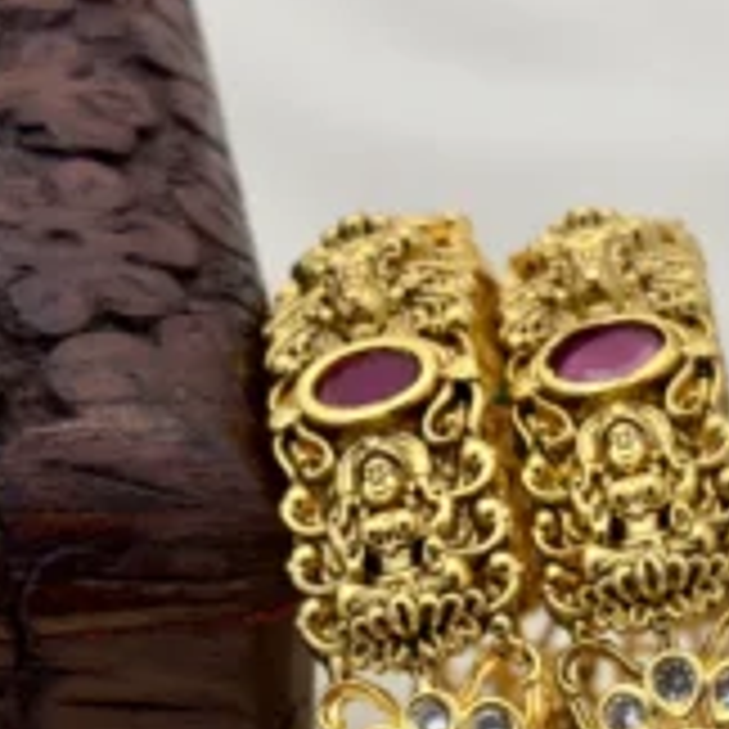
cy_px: 734
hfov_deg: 13.6
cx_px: 405
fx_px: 3050
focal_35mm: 128
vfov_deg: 13.4
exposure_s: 1/100
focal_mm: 5.96
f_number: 1.6
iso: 40
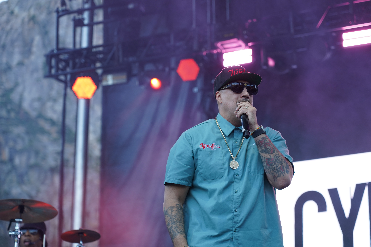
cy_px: 124
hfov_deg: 19.5
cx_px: 186
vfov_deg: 13.0
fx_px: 1082
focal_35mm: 105
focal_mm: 105
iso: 320
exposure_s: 1/160
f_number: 4
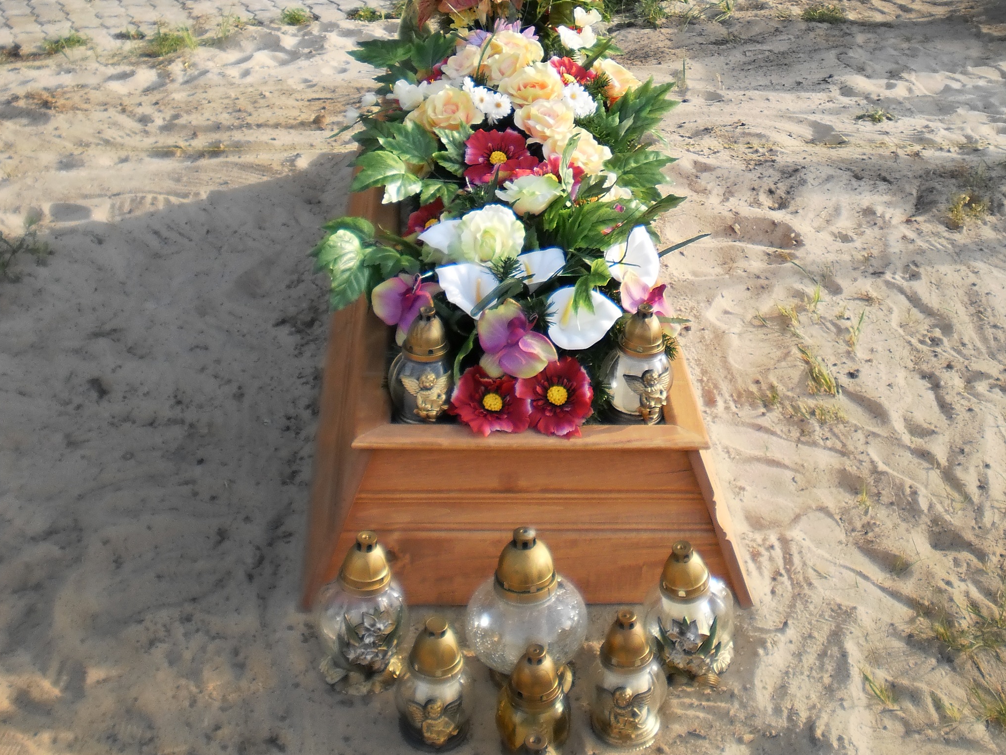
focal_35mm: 49
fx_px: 1424
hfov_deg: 38.9
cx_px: 507
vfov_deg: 28.8
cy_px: 117
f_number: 3.1
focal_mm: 6.3
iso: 100
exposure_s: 1/400
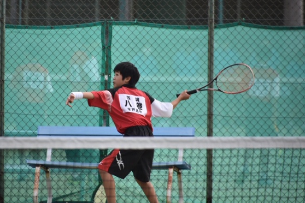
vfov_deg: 5.9
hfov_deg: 8.9
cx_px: 135
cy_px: 87
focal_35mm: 233
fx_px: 1970
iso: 400
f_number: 6
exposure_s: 1/1000
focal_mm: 135
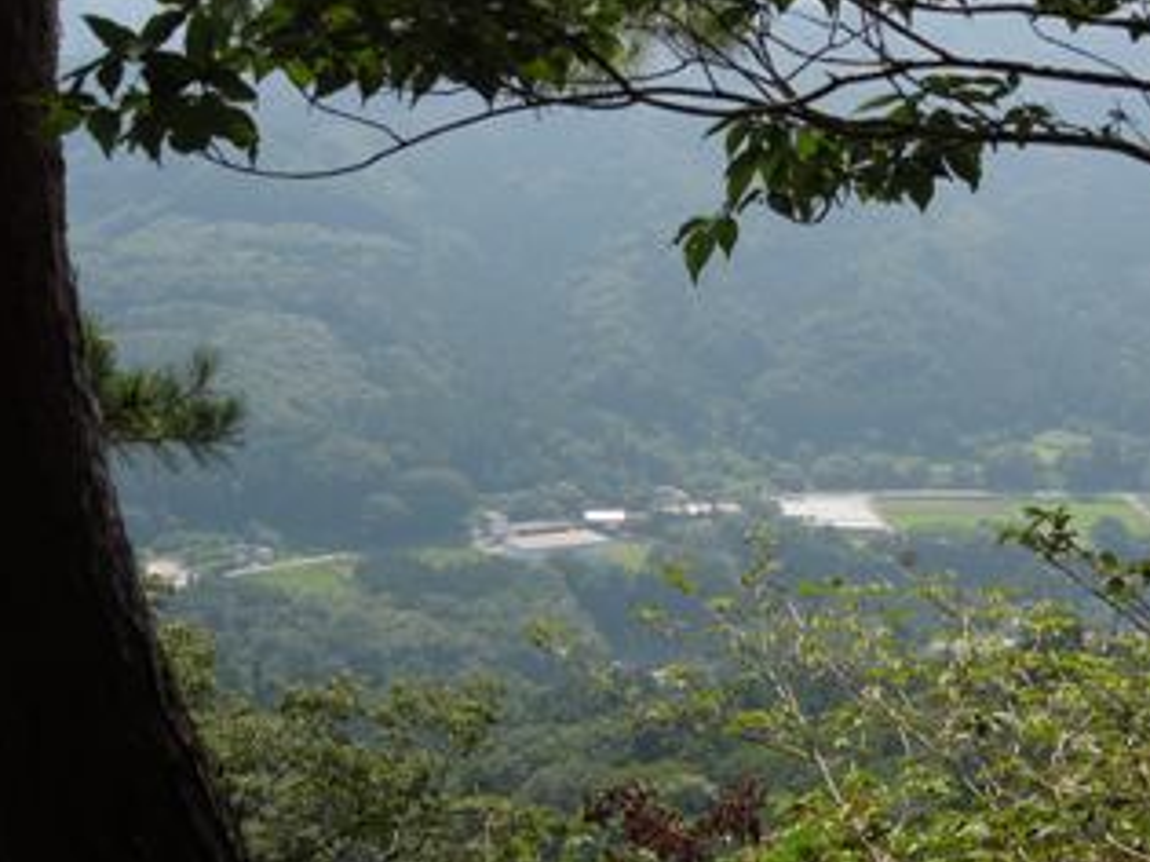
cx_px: 873
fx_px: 2358
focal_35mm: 71
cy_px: 526
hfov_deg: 27.0
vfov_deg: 20.7
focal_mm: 7.8
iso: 100
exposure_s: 1/640
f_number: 3.9
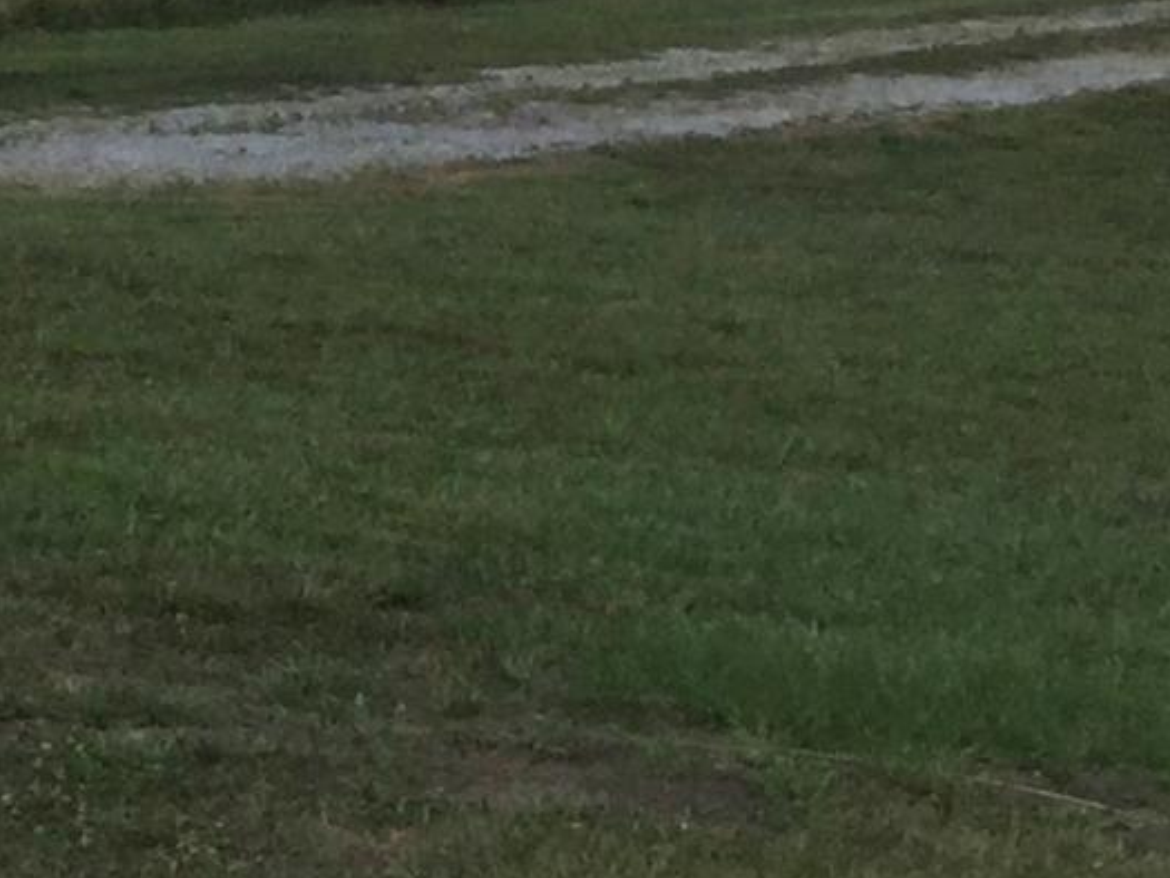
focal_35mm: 177
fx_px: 5984
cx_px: -1366
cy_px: -158
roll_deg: -1.8
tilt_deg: -4.3
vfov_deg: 8.3
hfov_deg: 10.1
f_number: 2.4
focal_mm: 3.3
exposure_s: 1/1253
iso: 25
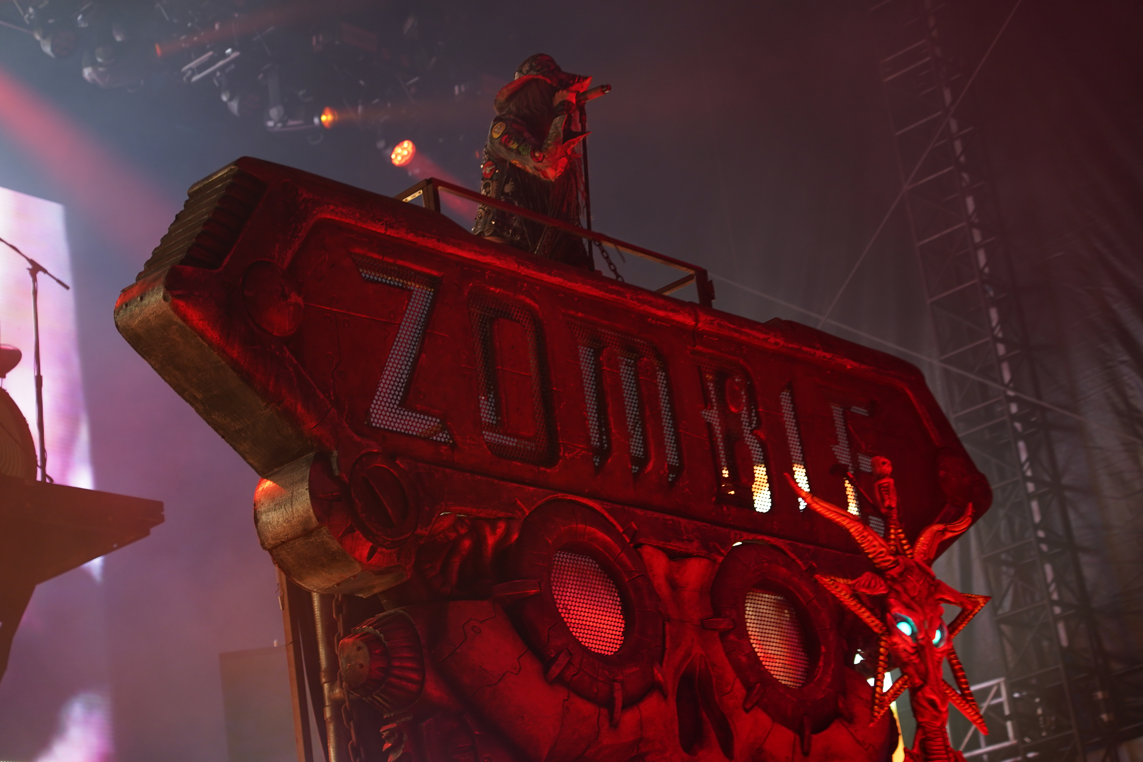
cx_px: 572
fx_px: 2603
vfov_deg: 16.7
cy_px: 381
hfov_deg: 24.8
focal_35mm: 82
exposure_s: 1/125
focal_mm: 82
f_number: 4
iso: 800
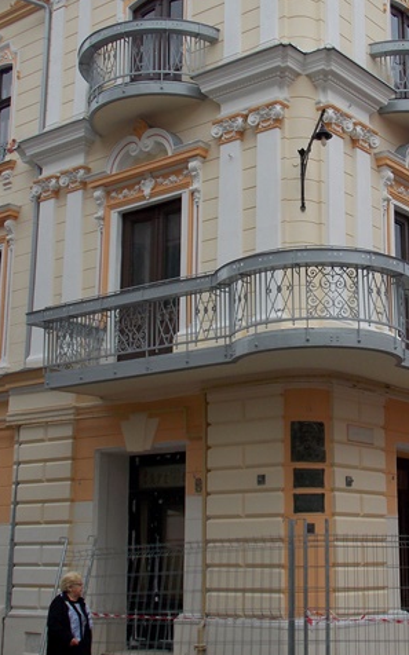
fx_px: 946
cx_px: 277
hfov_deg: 24.3
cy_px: 327
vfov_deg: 38.2
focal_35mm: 53
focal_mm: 6.1
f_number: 3.4
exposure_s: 1/250
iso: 80
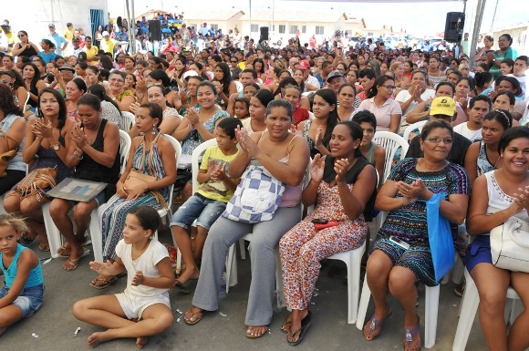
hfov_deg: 57.3
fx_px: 484
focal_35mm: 33
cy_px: 176
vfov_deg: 39.9
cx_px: 264
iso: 800
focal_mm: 22
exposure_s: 1/320
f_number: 9
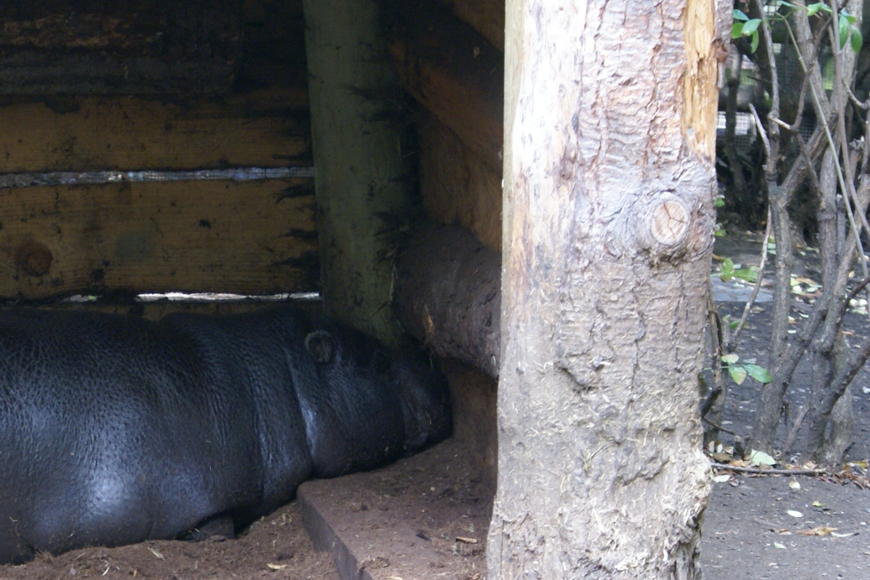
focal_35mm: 167
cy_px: 438
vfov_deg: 8.2
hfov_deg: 12.2
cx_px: 112
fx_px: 4036
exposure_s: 1/50
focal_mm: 60
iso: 400
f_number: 5.6
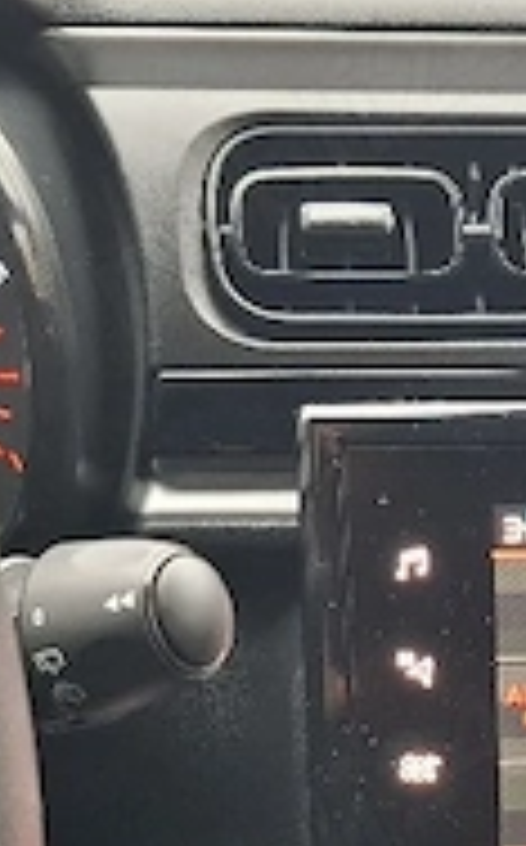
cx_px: 557
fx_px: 1795
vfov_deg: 25.3
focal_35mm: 78
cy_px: 832
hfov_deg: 16.3
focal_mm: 5.54
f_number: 1.8
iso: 400
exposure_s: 1/33
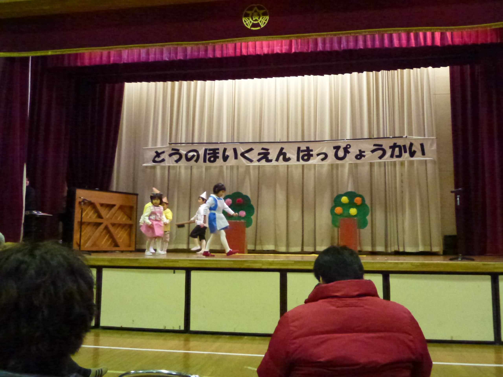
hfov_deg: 60.0
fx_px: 436
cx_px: 252
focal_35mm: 30
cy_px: 188
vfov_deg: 46.8
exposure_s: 1/60
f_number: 3.5
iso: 1600
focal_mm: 5.4
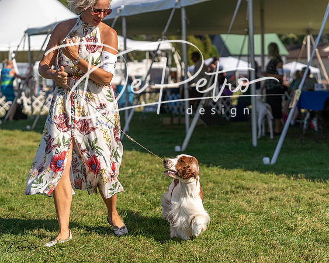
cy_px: 132
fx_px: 767
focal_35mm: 79
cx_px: 164
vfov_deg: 19.4
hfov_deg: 24.2
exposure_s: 1/2500
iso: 100
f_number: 3.2
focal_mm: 70
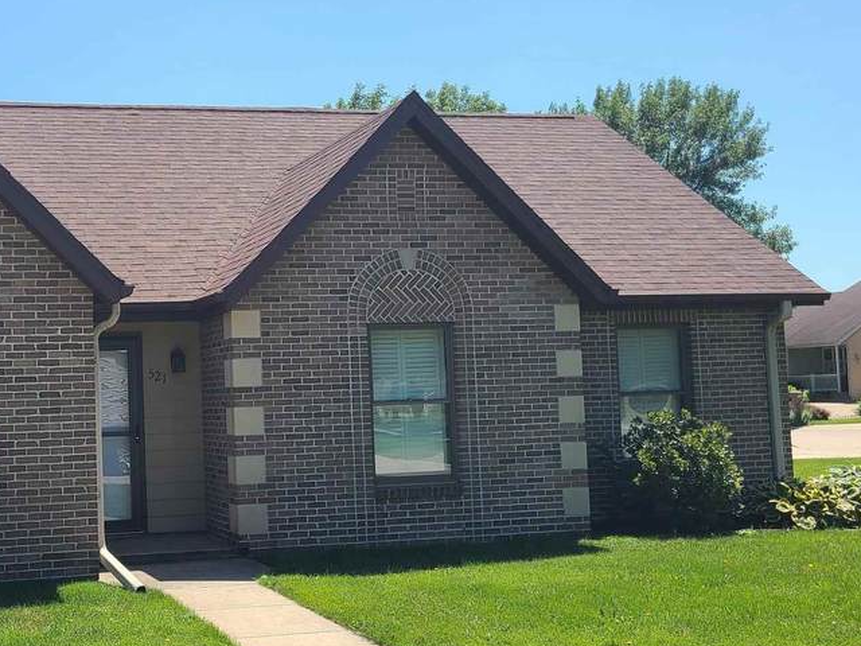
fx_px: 1293
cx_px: 229
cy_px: 358
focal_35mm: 52
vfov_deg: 28.0
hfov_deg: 36.1
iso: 40
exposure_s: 1/1718
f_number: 1.8
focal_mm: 5.4
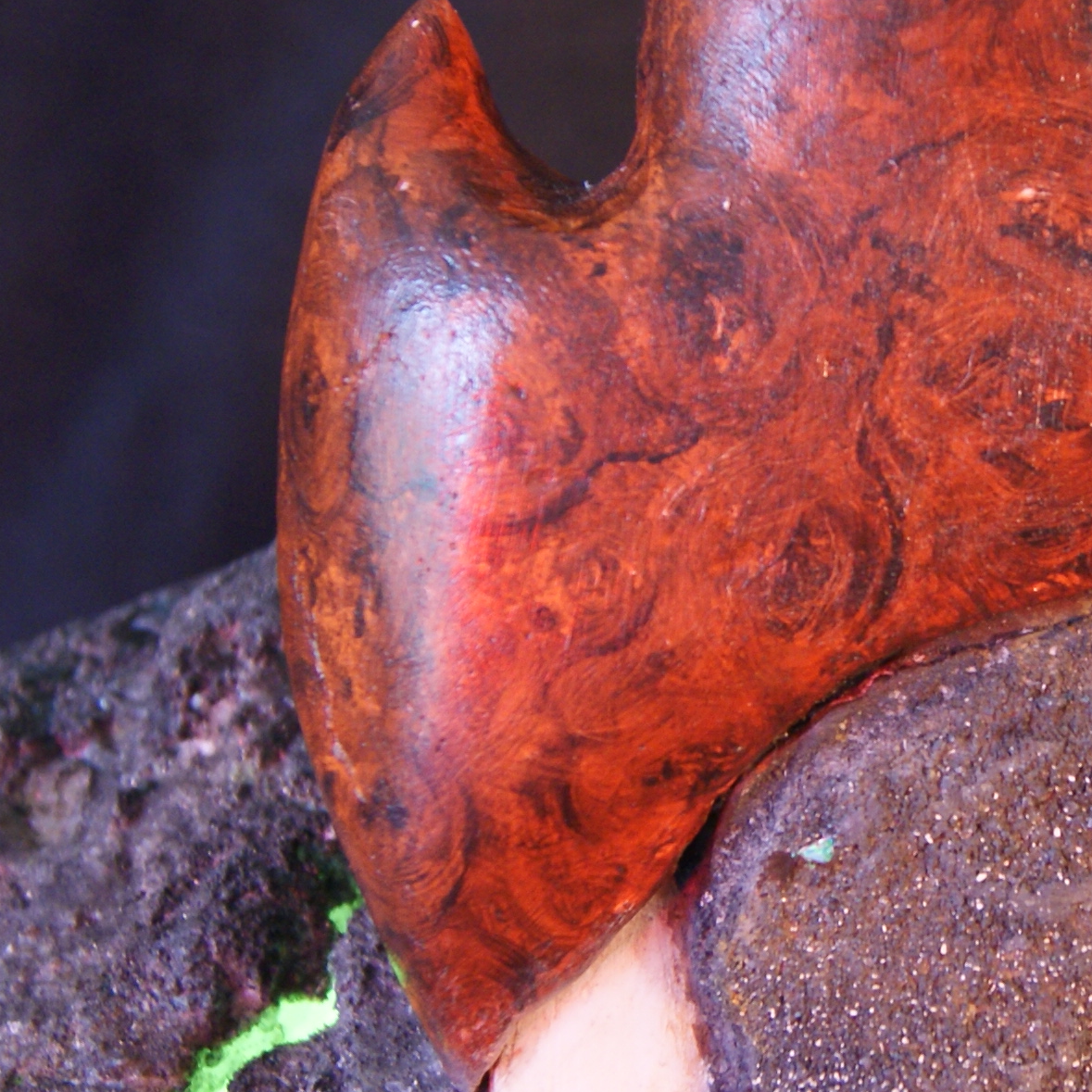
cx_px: 1060
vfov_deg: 16.0
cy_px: 481
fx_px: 3890
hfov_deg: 15.7
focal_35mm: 109
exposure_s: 1/25
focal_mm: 26
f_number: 4
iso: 400
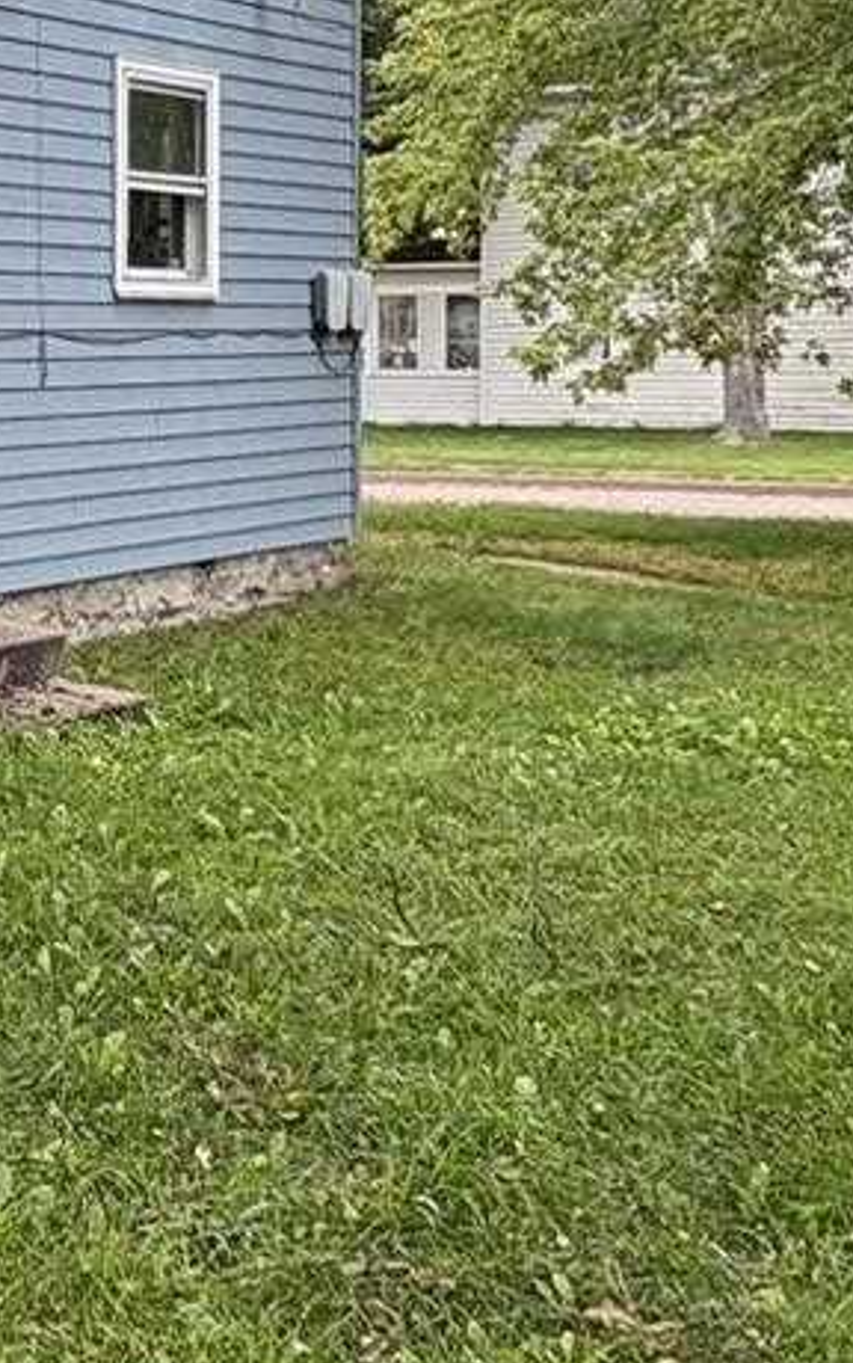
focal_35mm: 66
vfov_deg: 30.6
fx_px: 2452
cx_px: -640
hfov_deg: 16.7
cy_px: 353
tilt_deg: -0.7
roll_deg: +0.3
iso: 64
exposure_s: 1/135
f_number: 2.2
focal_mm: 2.22
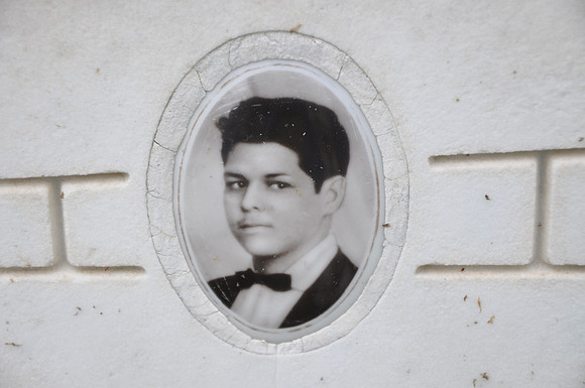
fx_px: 1826
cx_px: 292
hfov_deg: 18.2
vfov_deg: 12.1
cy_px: 194
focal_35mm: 112
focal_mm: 75
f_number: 6.3
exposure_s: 1/160
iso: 200
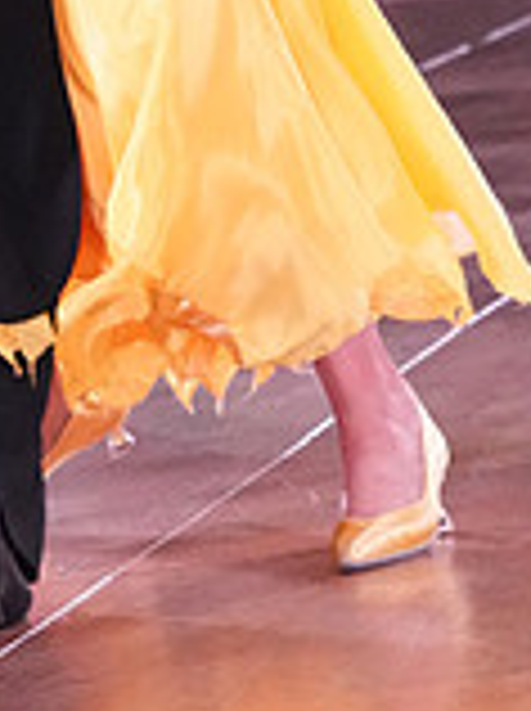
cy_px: -477
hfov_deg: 4.1
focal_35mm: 361
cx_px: -38
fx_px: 7404
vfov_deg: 5.4
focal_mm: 68
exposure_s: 1/400
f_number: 5.6
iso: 8000
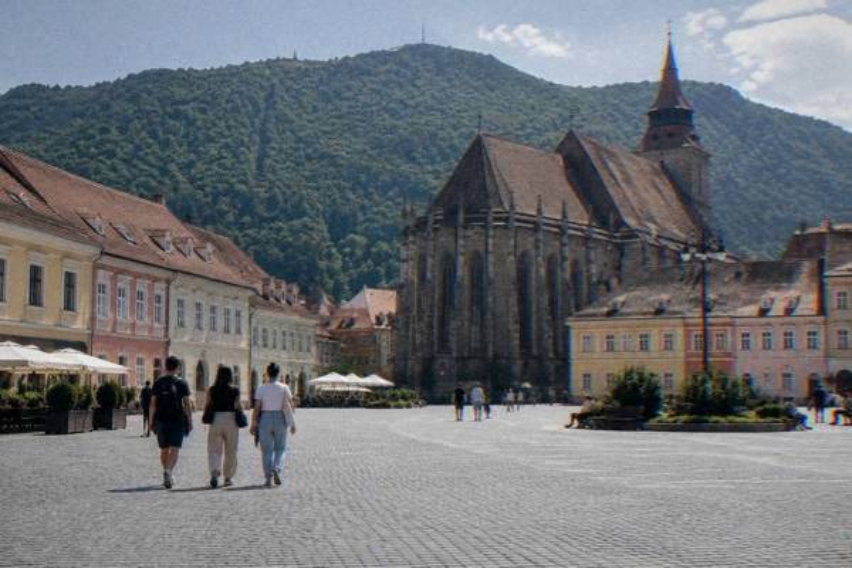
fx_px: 1112
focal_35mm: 47
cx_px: 426
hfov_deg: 41.9
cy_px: 284
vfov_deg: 28.6
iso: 200
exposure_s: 1/80
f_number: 11
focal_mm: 47
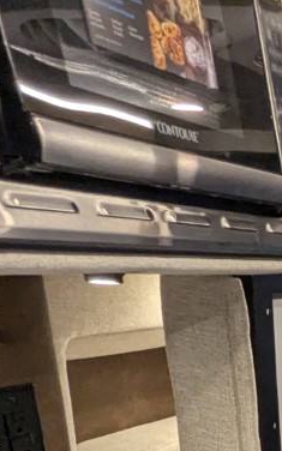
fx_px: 775
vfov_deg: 26.6
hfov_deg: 14.5
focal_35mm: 63
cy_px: 609
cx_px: 658
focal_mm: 2.35
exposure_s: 1/57.8
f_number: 2.2
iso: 203
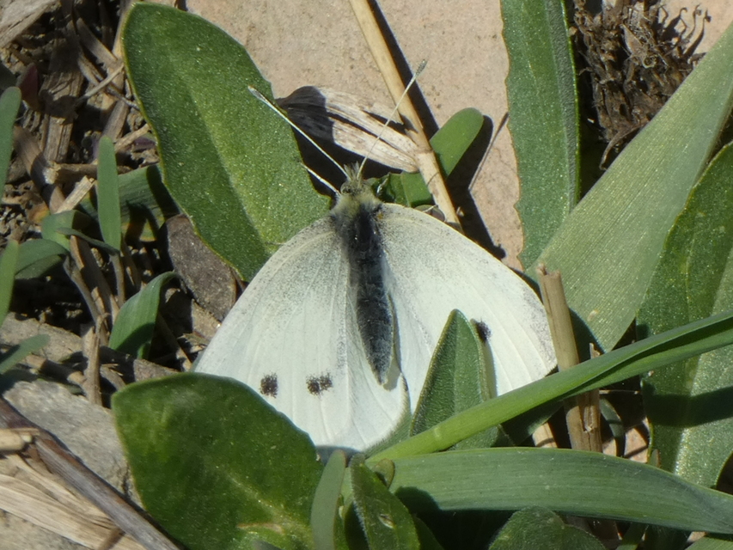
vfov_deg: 3.2
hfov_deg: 4.2
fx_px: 9933
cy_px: 275
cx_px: 366
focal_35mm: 469
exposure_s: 1/250
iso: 80
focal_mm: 84
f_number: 5.6
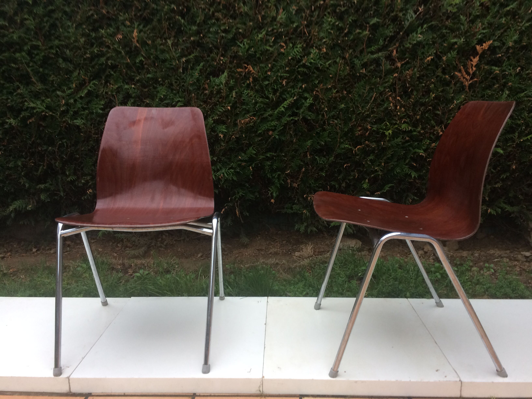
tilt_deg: -15.5
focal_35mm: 29
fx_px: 446
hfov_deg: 61.7
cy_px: 200
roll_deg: -0.1
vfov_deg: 48.2
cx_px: 266
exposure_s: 1/33
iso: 40
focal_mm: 4.15
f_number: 2.2
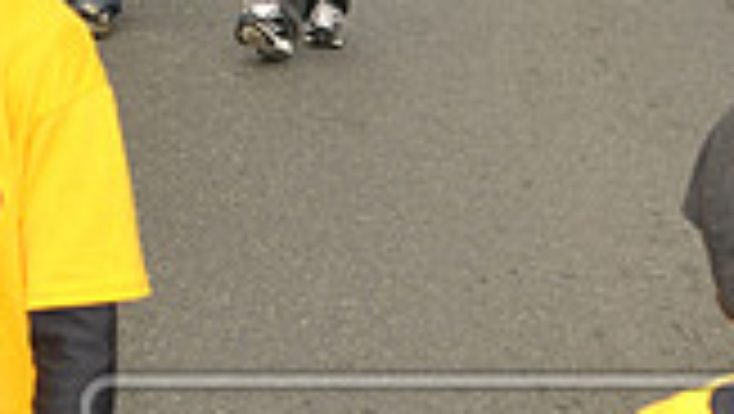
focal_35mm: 130
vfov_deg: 9.2
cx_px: 617
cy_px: 540
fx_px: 2532
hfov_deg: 16.3
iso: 400
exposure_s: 1/250
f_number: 8
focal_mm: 35
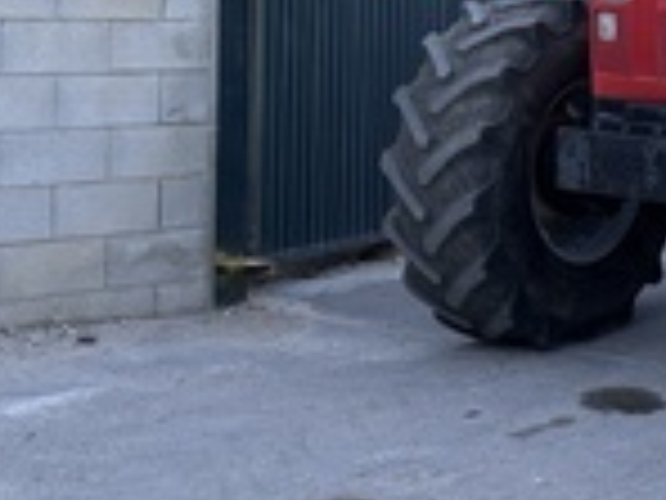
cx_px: 704
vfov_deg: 16.1
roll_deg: -0.1
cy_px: -41
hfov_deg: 21.1
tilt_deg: +2.0
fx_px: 1712
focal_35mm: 89
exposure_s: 1/379
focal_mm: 6.86
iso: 80
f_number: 1.78
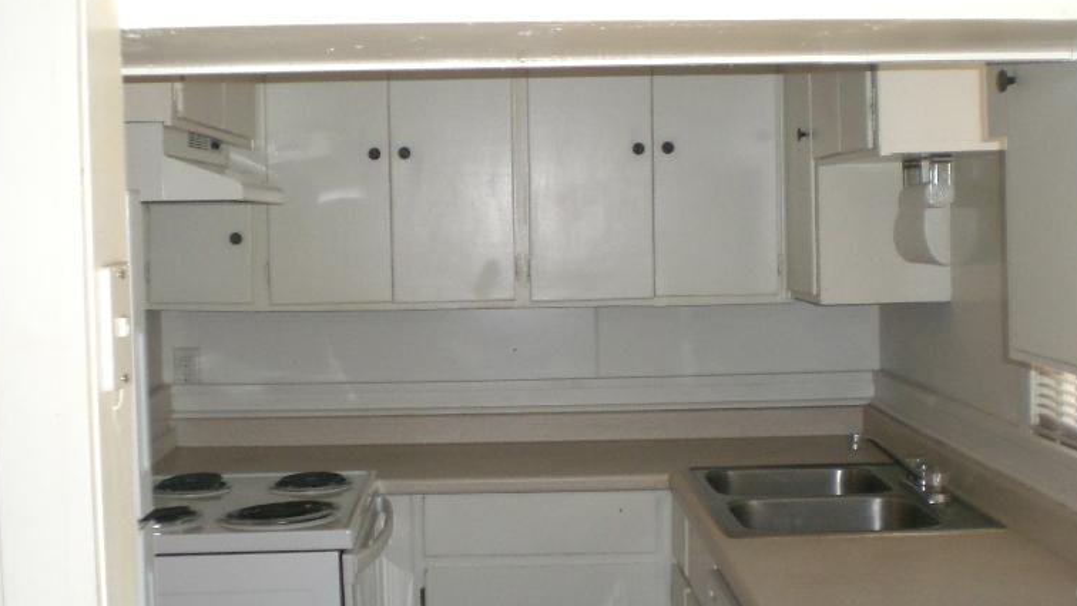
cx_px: 638
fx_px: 1542
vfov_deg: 22.2
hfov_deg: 38.4
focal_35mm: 54
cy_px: 313
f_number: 3.1
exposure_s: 1/60
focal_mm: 6.3
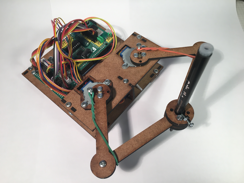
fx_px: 204
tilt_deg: -63.3
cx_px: 122
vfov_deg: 48.2
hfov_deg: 61.7
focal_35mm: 29
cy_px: 92
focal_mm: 4.15
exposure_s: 1/33
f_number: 2.2
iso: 25
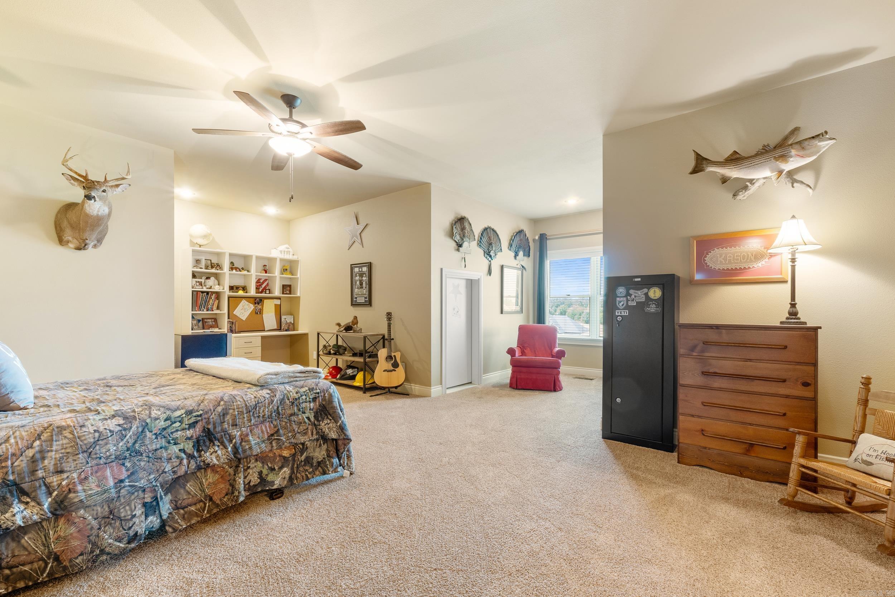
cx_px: 448
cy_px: 298
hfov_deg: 100.4
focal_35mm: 15
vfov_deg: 77.3
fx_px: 373
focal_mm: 10
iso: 200
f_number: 9
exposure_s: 2.5
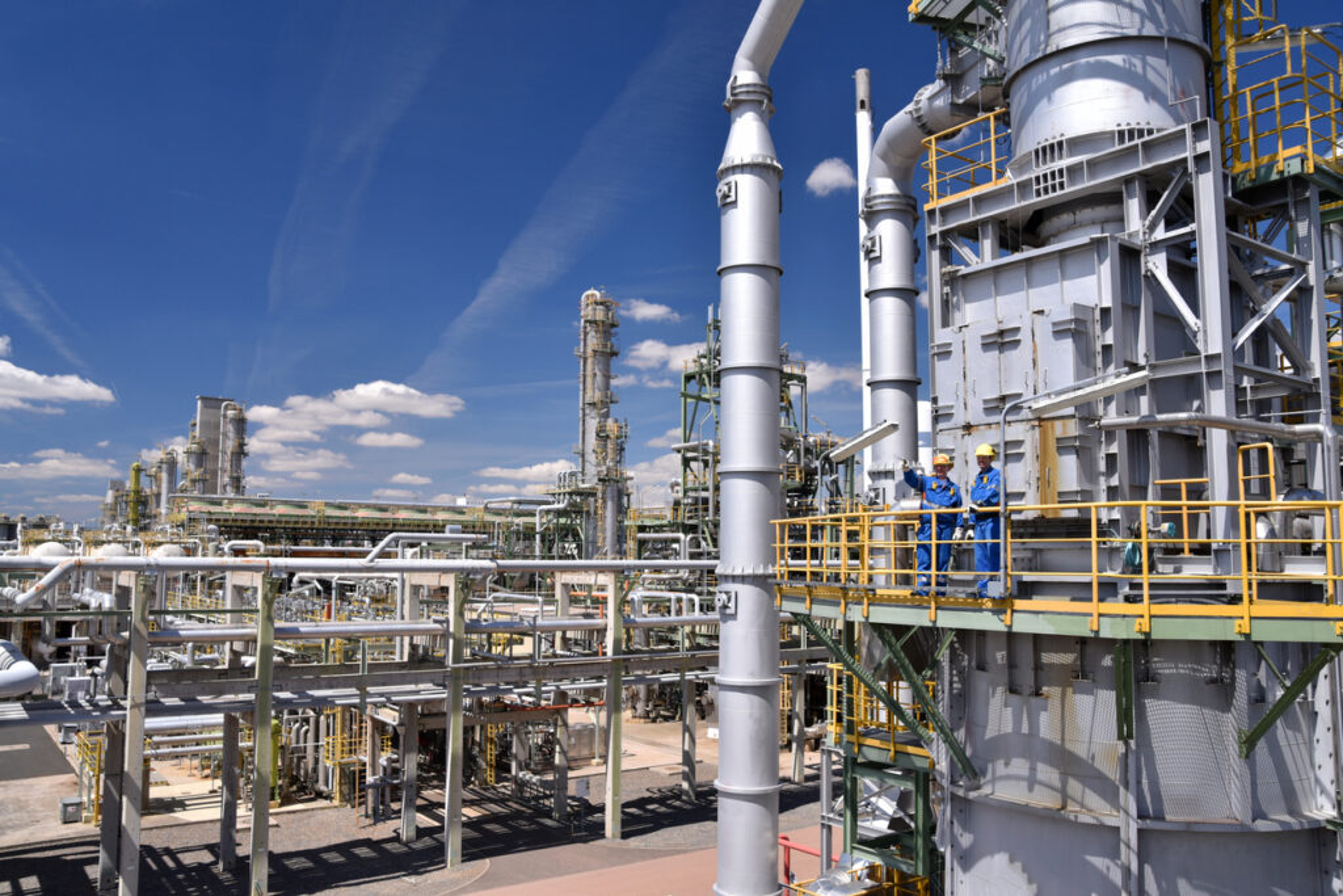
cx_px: 672
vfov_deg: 46.4
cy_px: 448
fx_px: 1045
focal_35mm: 28
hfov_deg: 65.5
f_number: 8
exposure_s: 1/320
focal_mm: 28
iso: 400
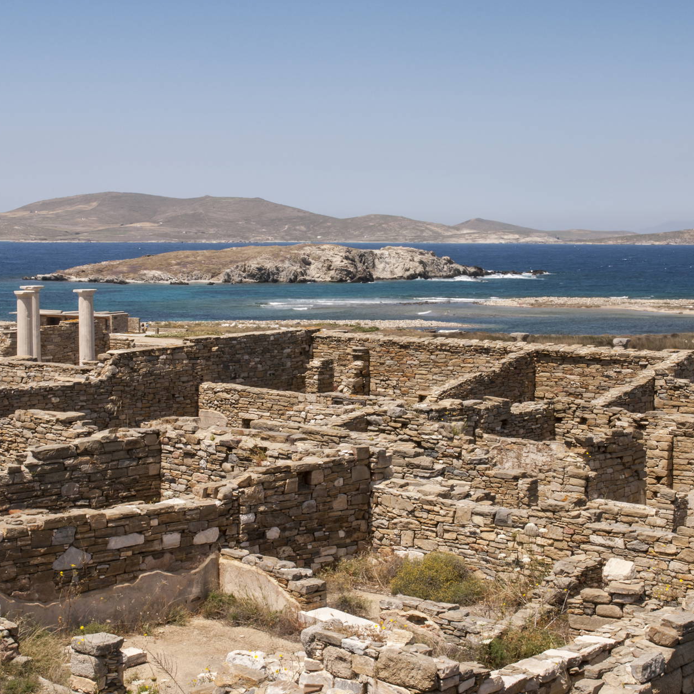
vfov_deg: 26.1
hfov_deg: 26.1
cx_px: 309
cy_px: 351
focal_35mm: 66
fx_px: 1497
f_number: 18
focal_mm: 34
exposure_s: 1/80
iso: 100
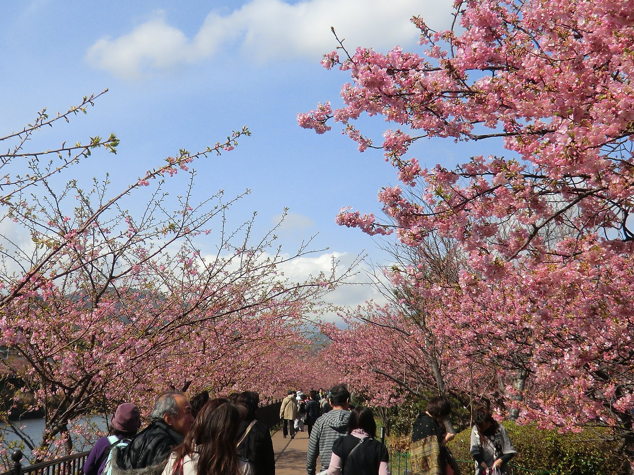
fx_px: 879
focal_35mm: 48
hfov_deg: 39.6
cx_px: 297
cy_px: 159
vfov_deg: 30.0
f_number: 8.4
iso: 64
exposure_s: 1/125
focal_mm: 6.1
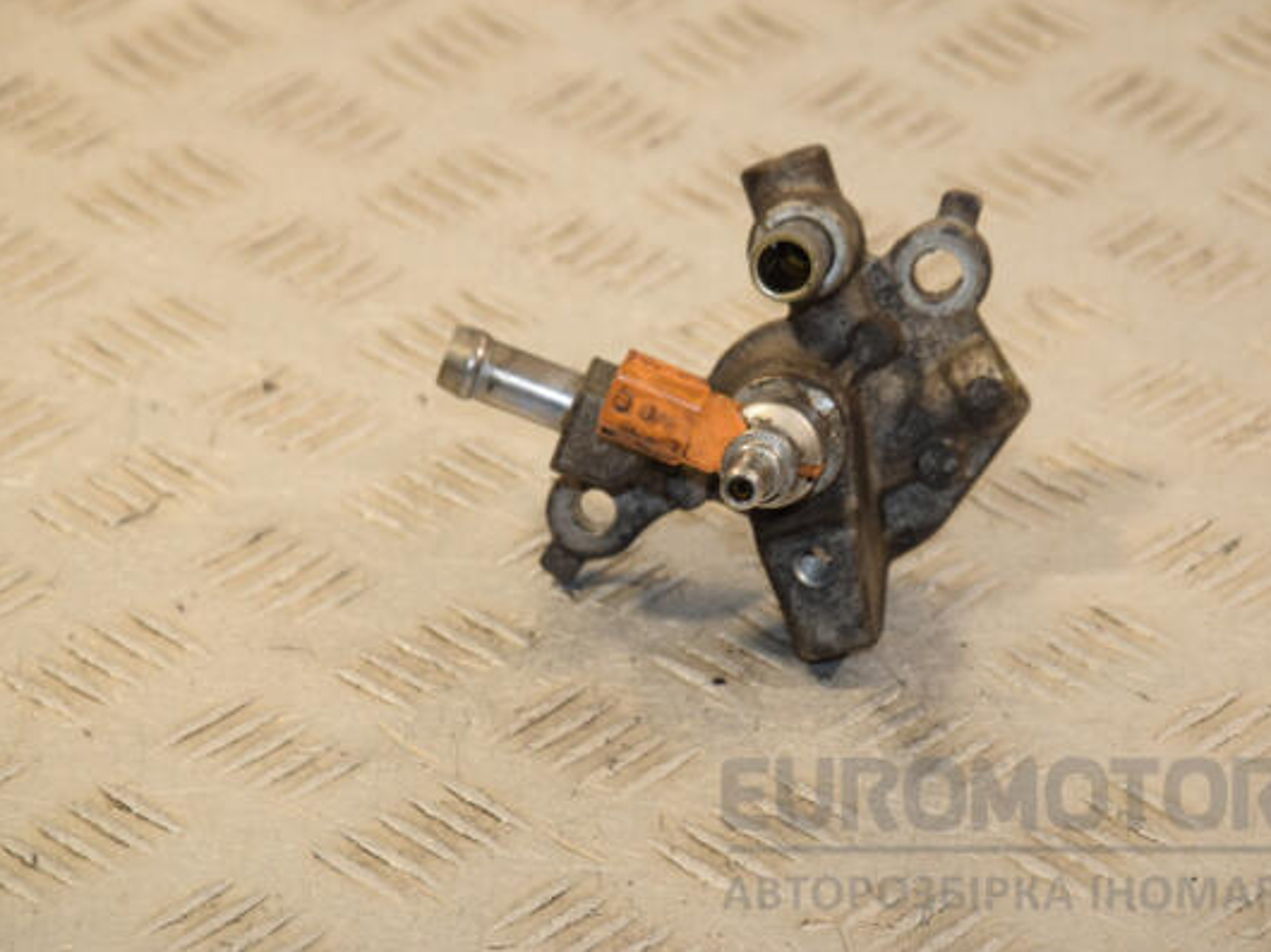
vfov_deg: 8.6
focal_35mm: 172
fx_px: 6296
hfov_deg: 11.5
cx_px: 676
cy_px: 475
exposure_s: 1/200
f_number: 8
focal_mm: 105
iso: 800
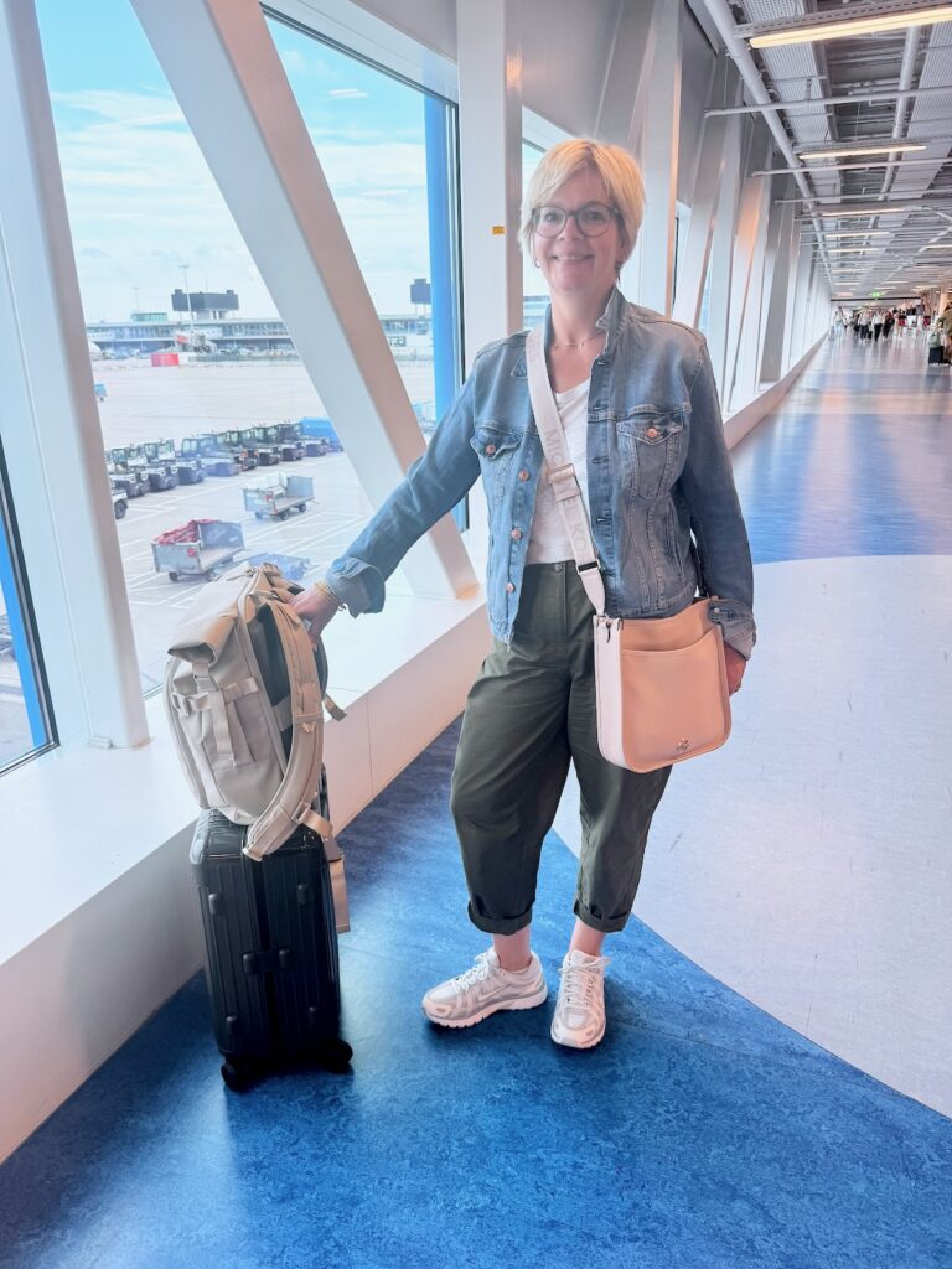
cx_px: 476
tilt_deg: -19.5
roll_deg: +0.6
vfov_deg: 71.6
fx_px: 880
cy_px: 634
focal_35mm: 24
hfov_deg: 56.8
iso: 80
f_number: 1.78
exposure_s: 1/100
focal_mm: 6.76
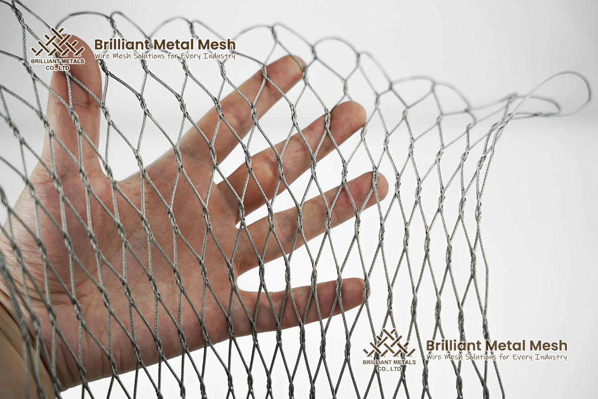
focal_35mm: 54
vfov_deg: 25.2
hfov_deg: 37.1
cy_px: 200
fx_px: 892
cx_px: 299
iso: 100
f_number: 4
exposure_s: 1/500
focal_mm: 53.7
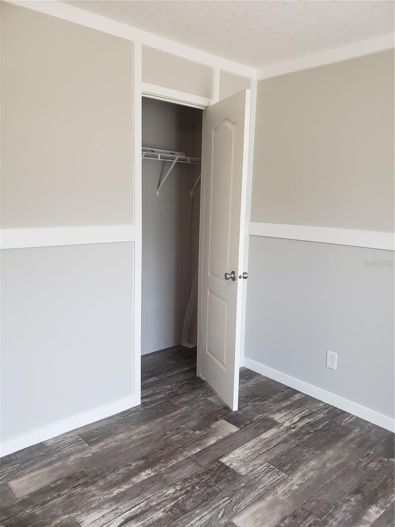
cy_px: 264
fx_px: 396
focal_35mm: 26
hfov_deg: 53.1
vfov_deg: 67.3
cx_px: 198
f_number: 2.4
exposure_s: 1/60
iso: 200
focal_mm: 4.3
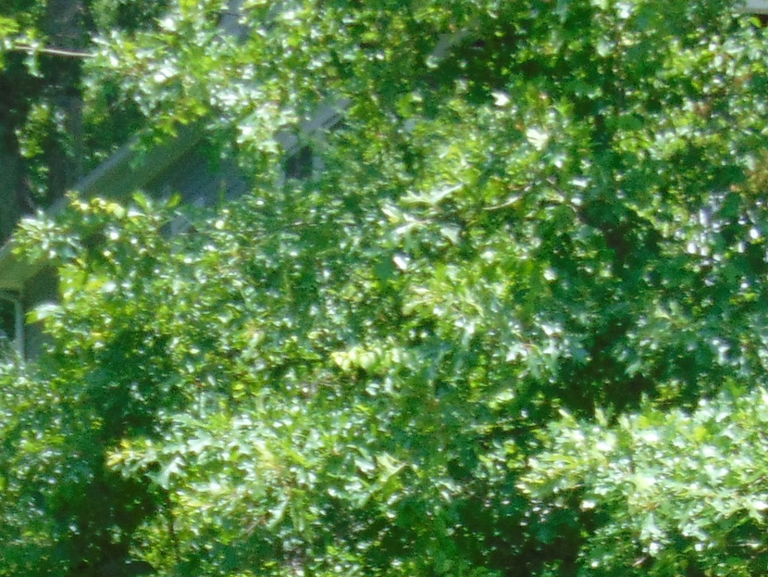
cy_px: 853
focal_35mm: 185
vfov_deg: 7.9
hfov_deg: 10.6
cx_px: 119
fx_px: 4106
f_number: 3.5
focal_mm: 9
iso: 80
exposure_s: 1/320
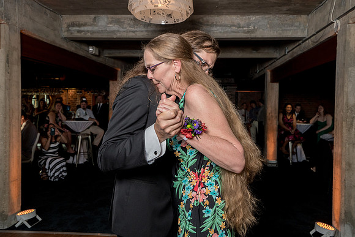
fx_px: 318
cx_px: 185
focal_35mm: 32
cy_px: 112
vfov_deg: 40.8
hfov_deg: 58.3
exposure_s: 1/200
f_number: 5.6
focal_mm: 29
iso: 2000
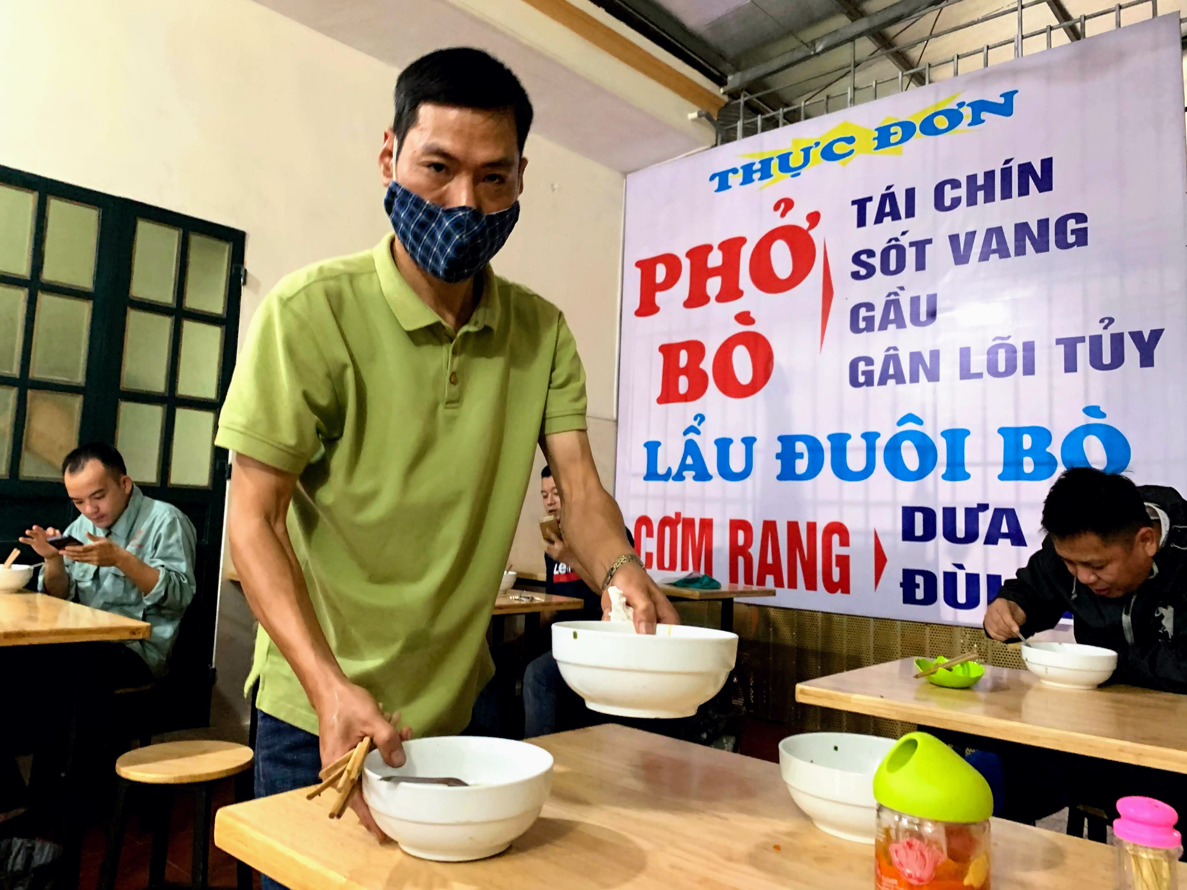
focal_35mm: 26
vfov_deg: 53.1
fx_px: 892
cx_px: 594
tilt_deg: +5.4
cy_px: 445
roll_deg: -1.9
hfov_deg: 67.3
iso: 400
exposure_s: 1/41
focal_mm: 4.25
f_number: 1.8
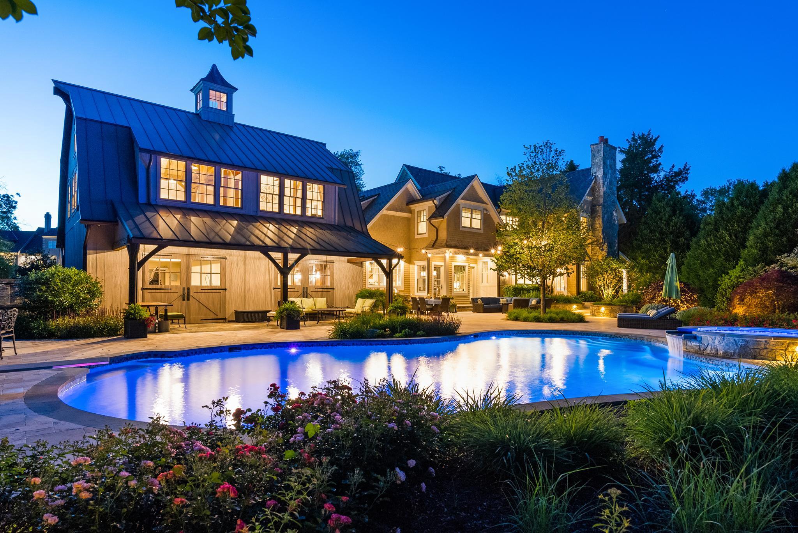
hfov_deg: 82.6
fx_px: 455
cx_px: 399
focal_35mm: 20
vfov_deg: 60.7
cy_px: 266
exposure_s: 5
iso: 800
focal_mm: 20.5
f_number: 7.1
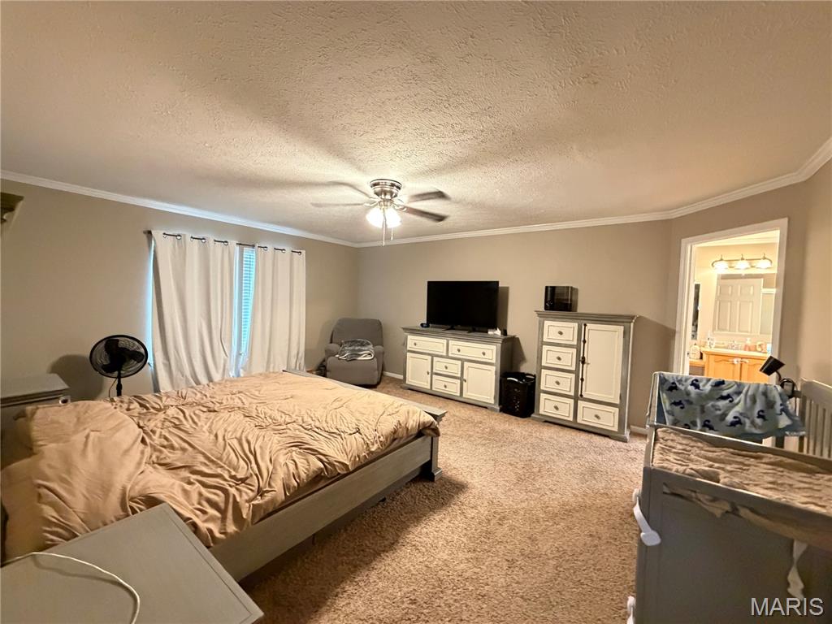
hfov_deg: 102.1
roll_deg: -2.6
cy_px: 312
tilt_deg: -2.5
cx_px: 416
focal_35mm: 14
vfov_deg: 85.7
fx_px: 336
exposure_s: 1/40
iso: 1000
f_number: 2.2
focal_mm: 2.22
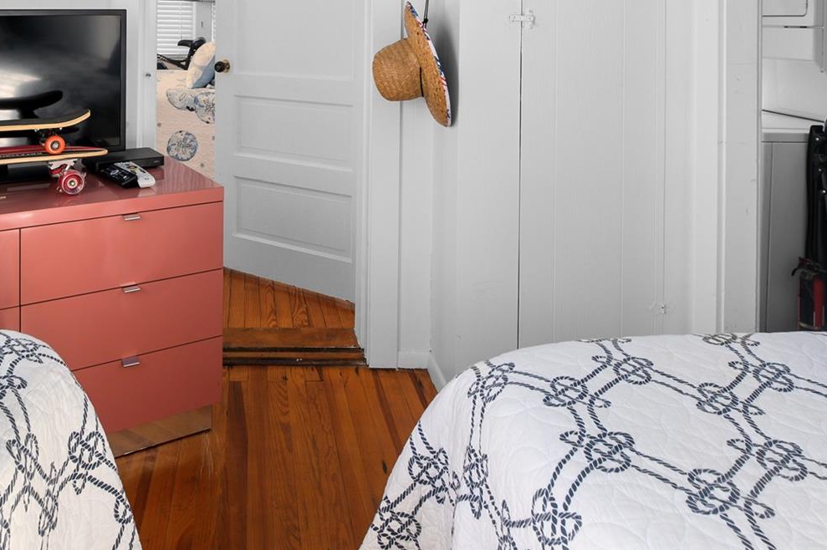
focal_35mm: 29
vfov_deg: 40.7
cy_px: 34
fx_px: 666
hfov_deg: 61.8
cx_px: 263
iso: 320
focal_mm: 14
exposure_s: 1/25
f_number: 7.1
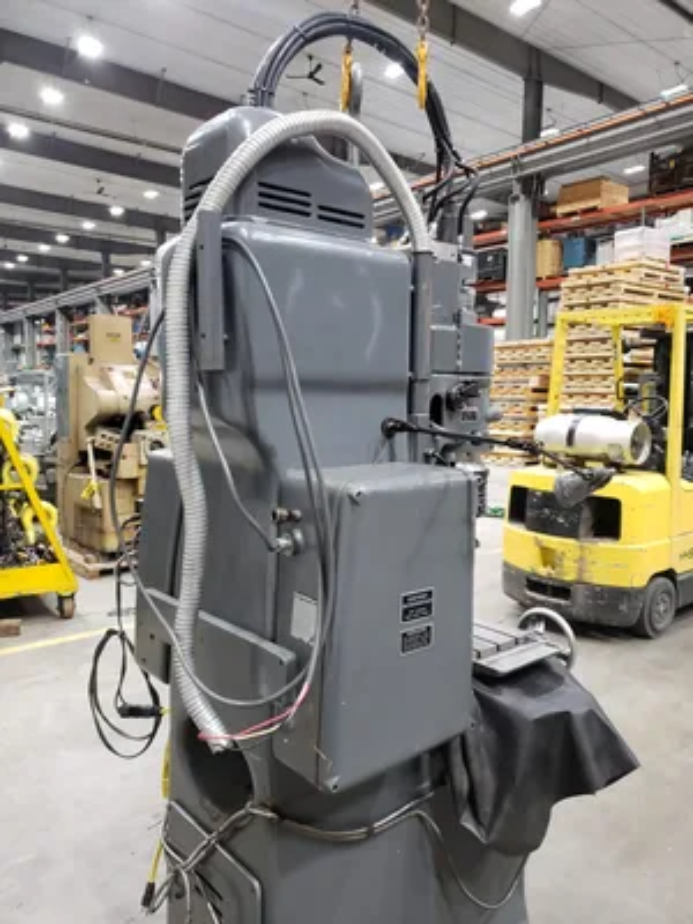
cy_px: 462
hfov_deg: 53.1
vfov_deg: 67.3
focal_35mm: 26
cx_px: 346
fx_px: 694
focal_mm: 4.3
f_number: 1.5
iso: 320
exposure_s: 1/24
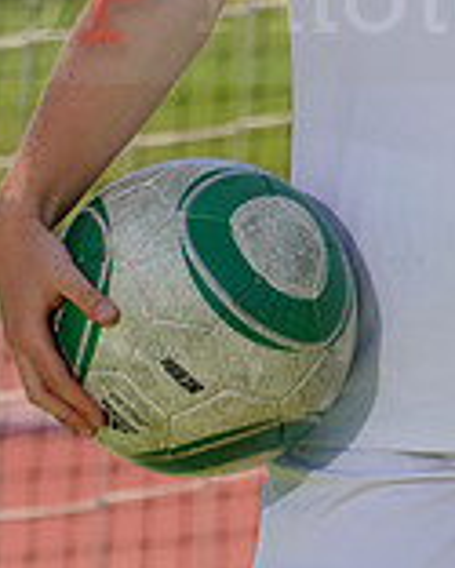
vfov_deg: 1.4
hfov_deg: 1.1
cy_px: -33
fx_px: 23392
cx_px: 462
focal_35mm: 1391
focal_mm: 400
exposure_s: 1/250
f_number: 13
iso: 200
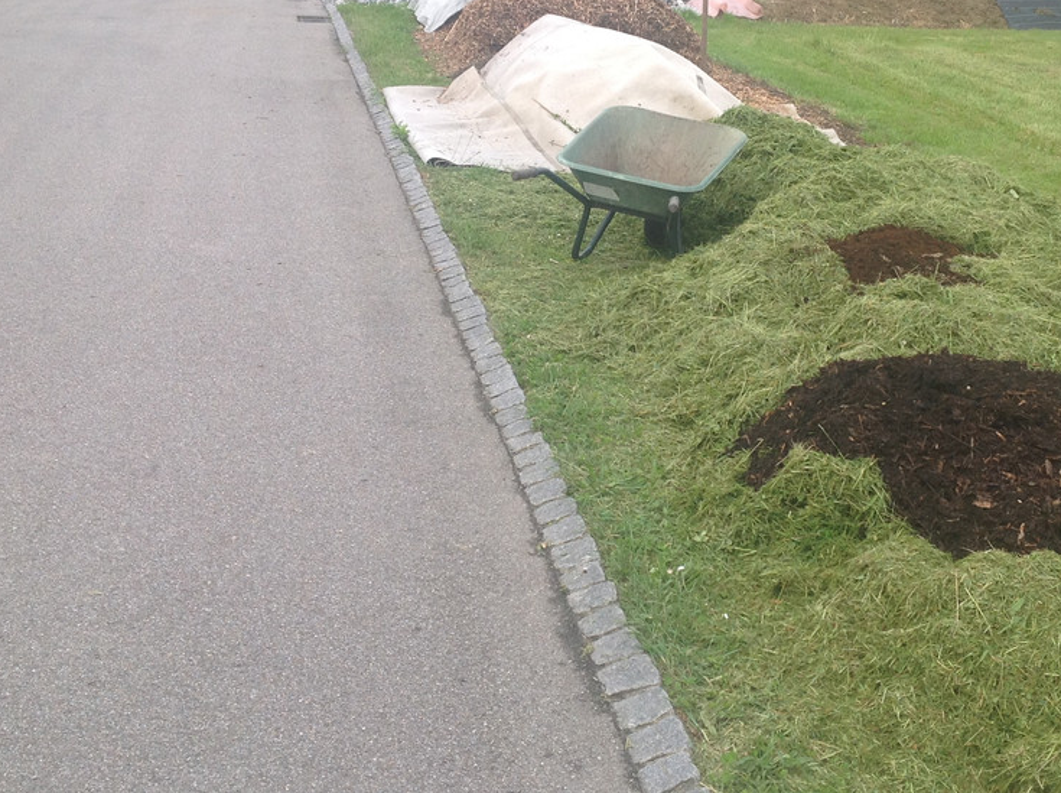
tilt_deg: -16.4
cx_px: 685
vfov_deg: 28.4
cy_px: 308
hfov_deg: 37.2
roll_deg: -0.6
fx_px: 1561
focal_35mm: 51
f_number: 2.4
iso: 50
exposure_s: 1/975
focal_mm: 4.28
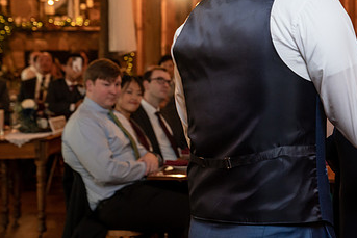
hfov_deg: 20.8
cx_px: 290
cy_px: 54
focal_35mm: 97
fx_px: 962
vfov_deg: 14.1
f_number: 4
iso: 2000
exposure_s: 1/100
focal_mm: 53
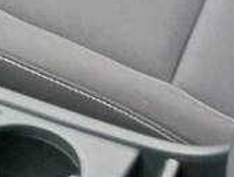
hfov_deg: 13.0
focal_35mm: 126
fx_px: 854
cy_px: -144
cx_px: 506
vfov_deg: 11.0
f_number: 1.8
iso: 640
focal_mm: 4
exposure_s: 1/20
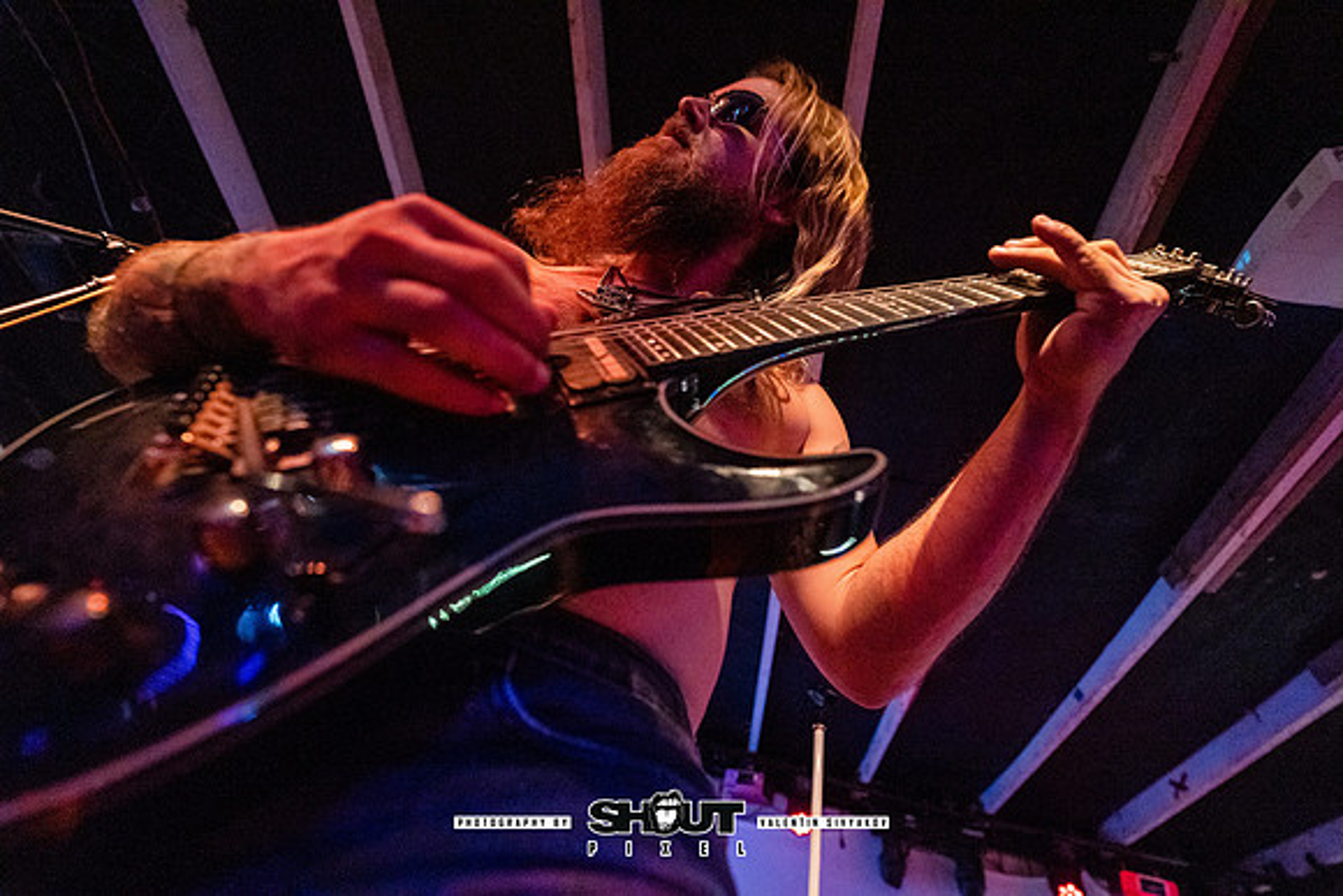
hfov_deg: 104.2
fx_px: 522
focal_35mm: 14
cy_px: 448
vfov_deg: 81.2
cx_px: 672
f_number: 2.8
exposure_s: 1/250
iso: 3200
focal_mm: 14
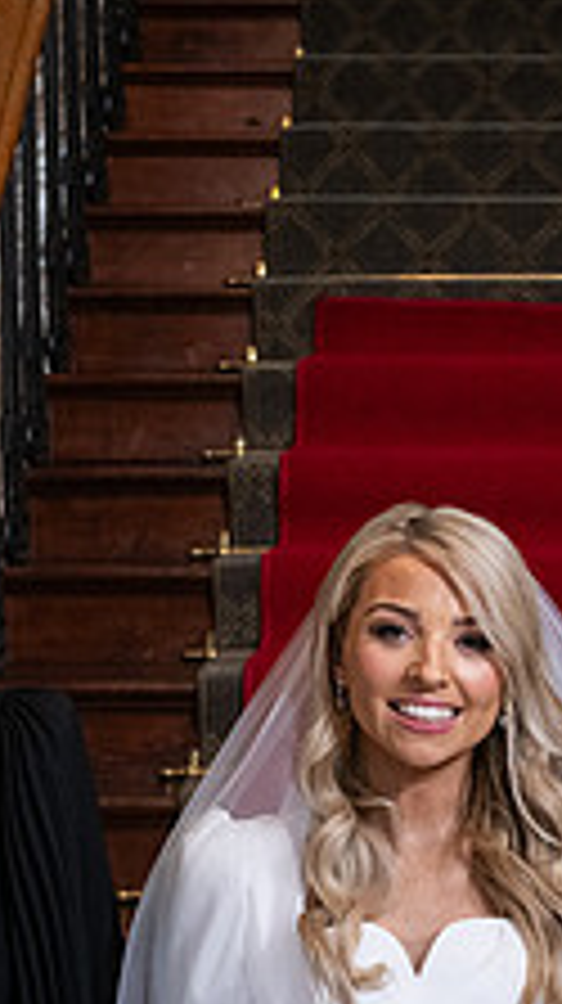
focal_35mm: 150
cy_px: 777
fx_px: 3984
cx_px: 661
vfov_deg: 14.3
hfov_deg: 8.0
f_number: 5
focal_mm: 55
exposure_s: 1/160
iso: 1000
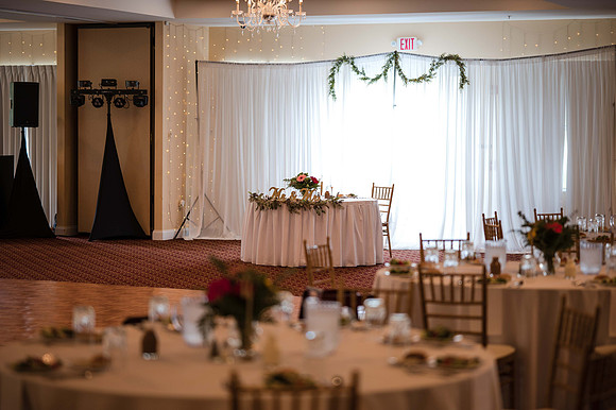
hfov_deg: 22.6
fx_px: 1545
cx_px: 307
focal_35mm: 90
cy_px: 203
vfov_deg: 15.1
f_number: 1.8
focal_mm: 85
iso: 320
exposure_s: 1/160
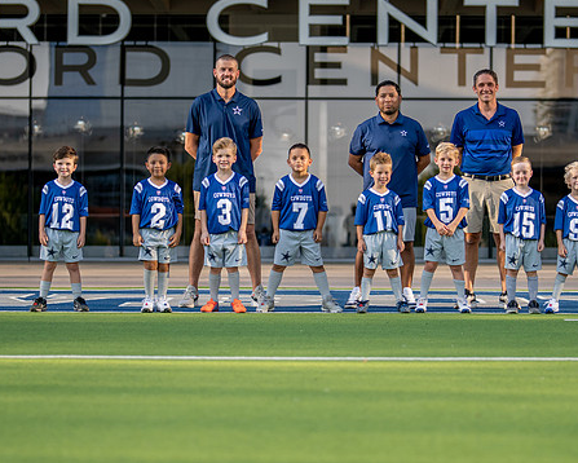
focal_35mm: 116
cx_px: 336
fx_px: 1985
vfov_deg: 13.3
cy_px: 245
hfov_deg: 16.6
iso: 125
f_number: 1.2
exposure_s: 1/3200
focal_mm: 50
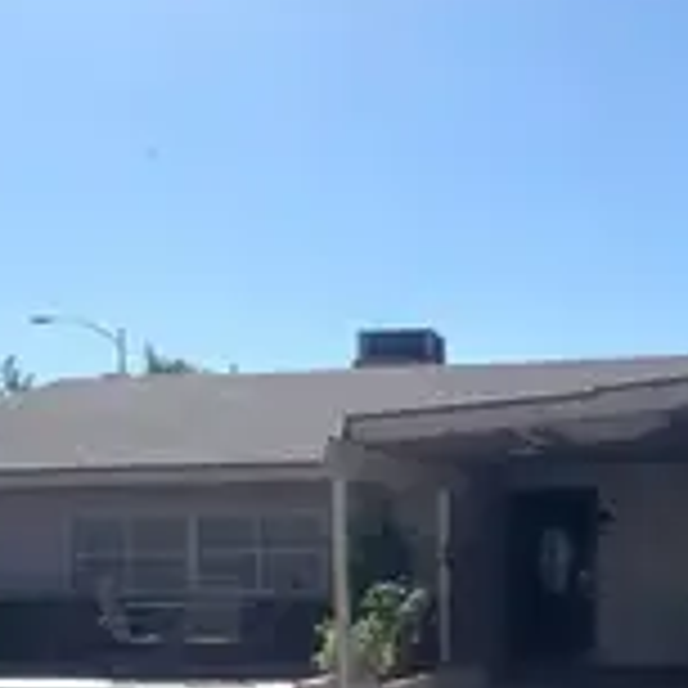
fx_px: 1349
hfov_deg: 28.3
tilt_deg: -1.3
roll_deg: +0.1
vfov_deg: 27.3
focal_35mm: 60
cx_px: 490
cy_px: 652
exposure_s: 1/4329
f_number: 1.6
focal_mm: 5.96
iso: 50
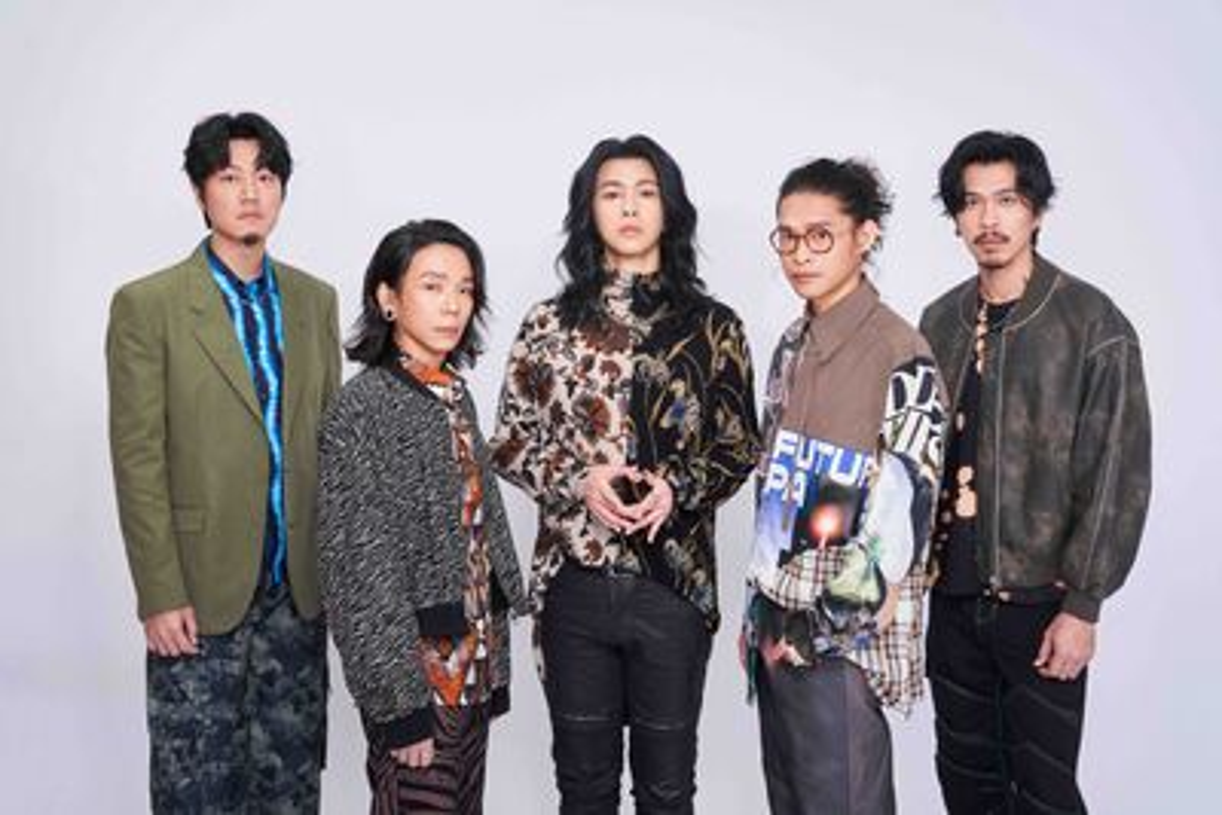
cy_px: 408
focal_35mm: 45
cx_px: 611
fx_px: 1514
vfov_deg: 30.1
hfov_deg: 43.9
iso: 100
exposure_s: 1/200
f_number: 7.1
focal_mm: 44.6
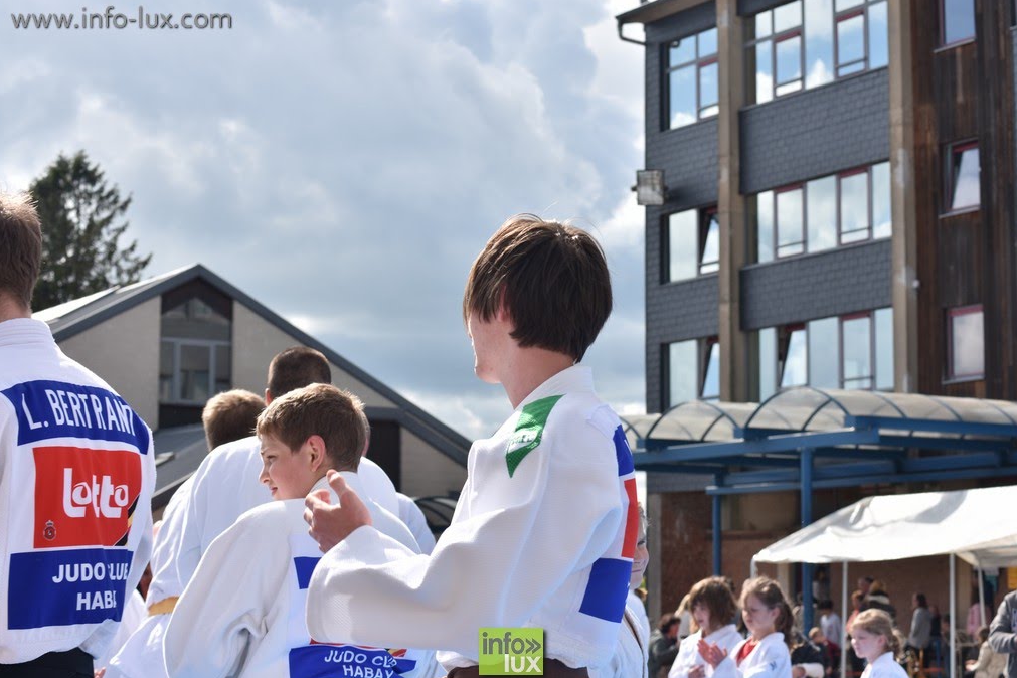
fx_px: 2147
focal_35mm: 76
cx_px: 511
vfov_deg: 17.9
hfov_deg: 26.7
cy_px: 340
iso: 100
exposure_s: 1/500
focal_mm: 50
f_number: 7.1
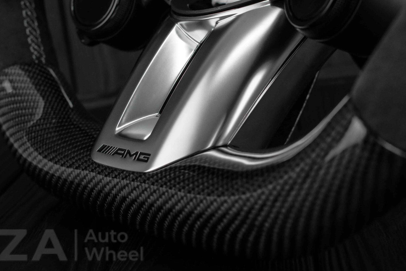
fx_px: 751
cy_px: 131
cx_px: 185
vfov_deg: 20.4
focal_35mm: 67
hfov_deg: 30.2
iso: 500
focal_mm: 35
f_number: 6.3
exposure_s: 1/125
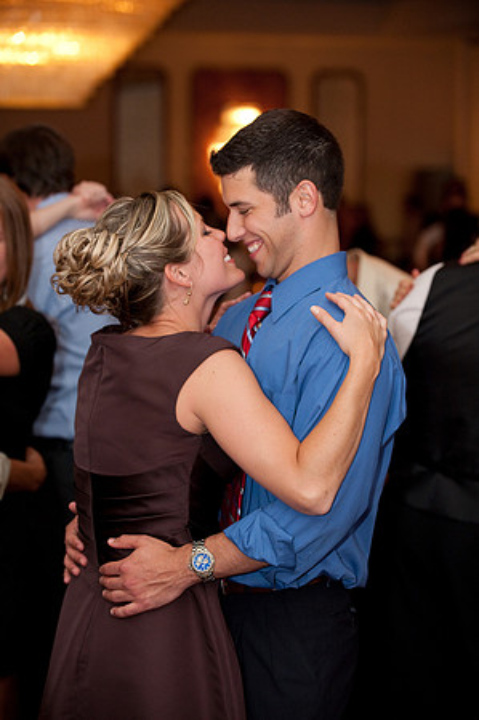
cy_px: 360
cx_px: 240
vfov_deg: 21.5
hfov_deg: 14.4
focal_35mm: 95
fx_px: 1900
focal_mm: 95
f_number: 4
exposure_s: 1/60
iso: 1600
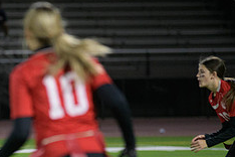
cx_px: -16
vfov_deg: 2.8
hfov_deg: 4.2
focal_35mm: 495
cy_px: 102
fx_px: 3231
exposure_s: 1/640
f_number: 2.8
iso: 3600
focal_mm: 200
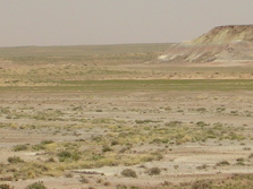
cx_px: 137
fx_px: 2411
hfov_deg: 6.0
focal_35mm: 330
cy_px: 7
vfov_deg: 4.5
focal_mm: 17.4
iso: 50
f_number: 4.9
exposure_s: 1/569
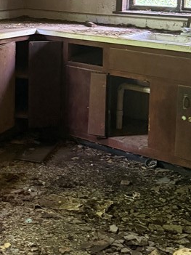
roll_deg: -0.5
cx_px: 12
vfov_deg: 26.9
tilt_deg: -4.9
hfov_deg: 20.5
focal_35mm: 70
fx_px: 515
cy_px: 27
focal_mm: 6.76
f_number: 1.78
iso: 1000
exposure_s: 1/38
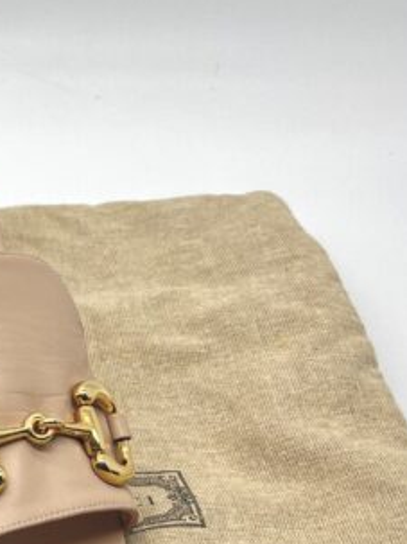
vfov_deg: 22.3
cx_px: -228
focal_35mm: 88
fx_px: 1381
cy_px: 276
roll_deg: -1.2
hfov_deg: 15.3
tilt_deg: -29.5
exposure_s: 1/155
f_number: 1.5
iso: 40
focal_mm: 5.7
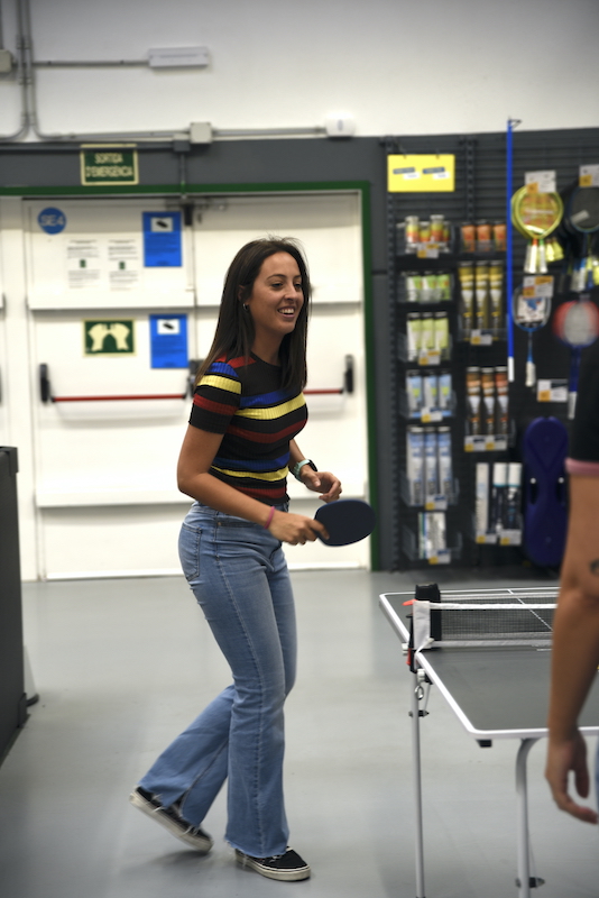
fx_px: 1745
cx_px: 300
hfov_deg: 19.5
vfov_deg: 28.8
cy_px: 449
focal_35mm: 70
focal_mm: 70
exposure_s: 1/80
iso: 125
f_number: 2.8
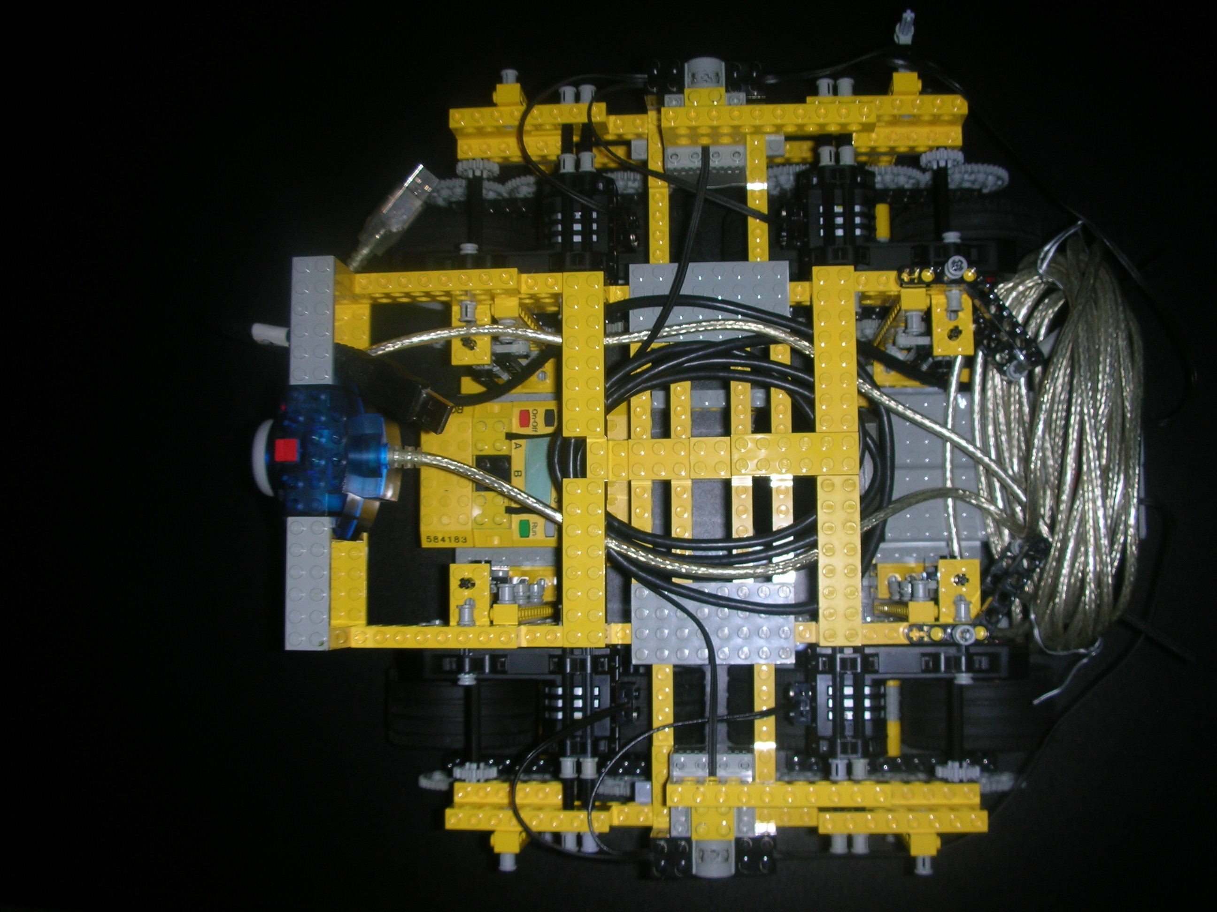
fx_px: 1231
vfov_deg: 40.7
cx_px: 608
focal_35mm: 35
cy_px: 456
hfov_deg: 52.6
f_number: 3
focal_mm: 5.8
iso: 50
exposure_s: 1/60.1
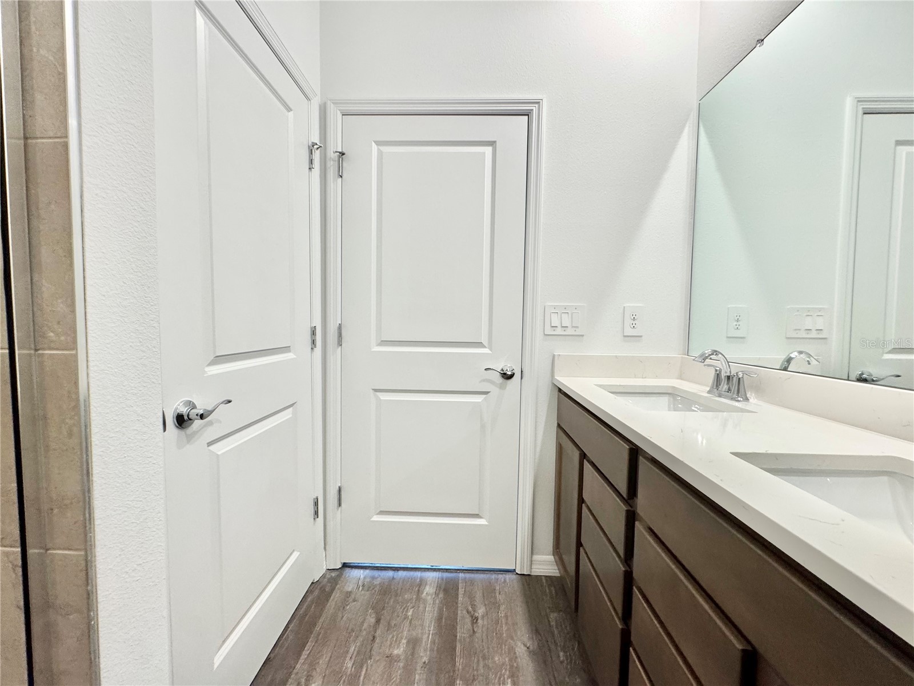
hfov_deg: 102.1
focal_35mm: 14
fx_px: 370
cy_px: 343
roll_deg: +0.2
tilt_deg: -3.2
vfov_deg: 85.7
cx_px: 457
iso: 200
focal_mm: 2.22
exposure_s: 1/120
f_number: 2.2
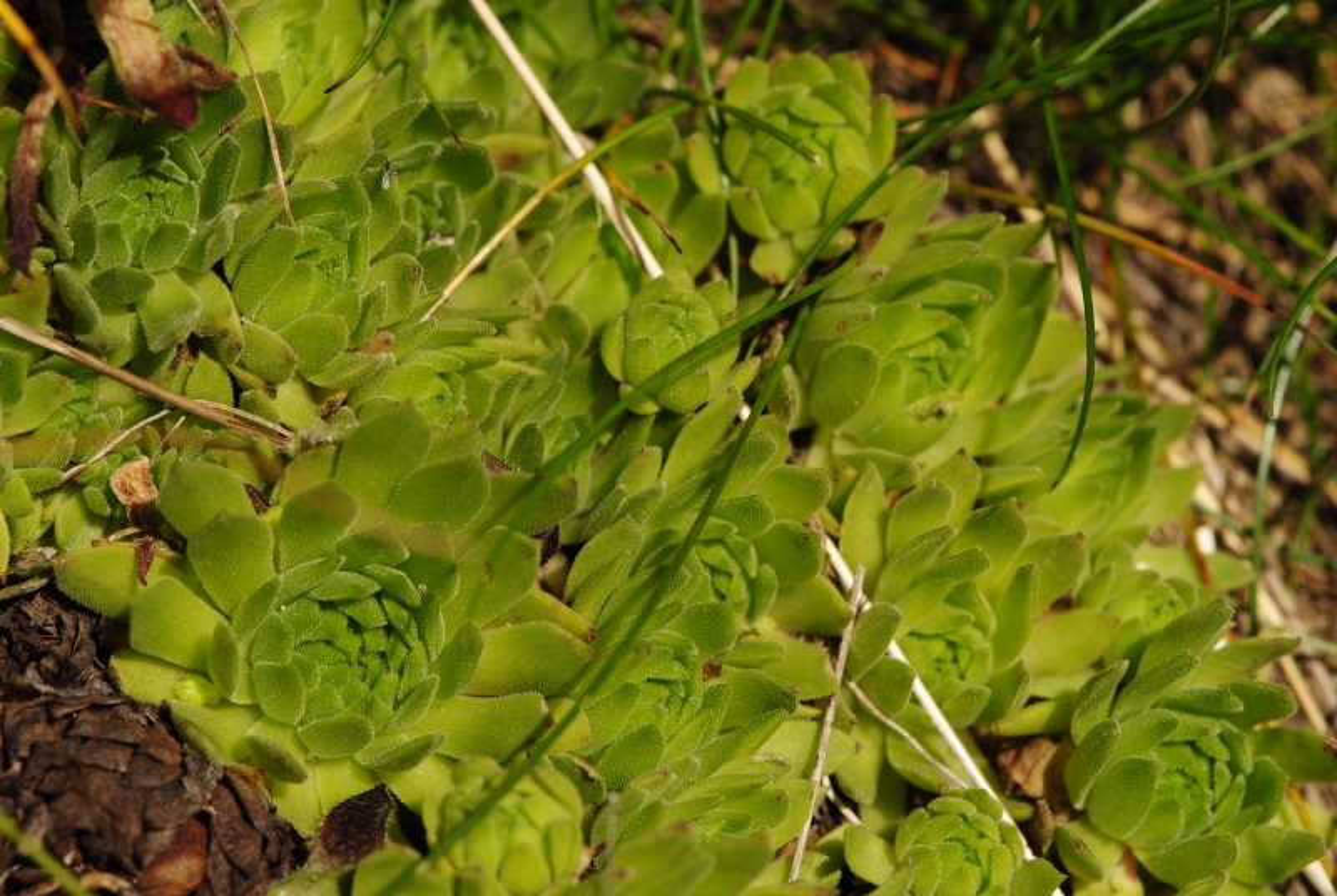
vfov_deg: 10.8
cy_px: 448
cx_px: 668
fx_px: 4742
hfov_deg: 16.0
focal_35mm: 128
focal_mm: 85
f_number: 10
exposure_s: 1/200
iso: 100
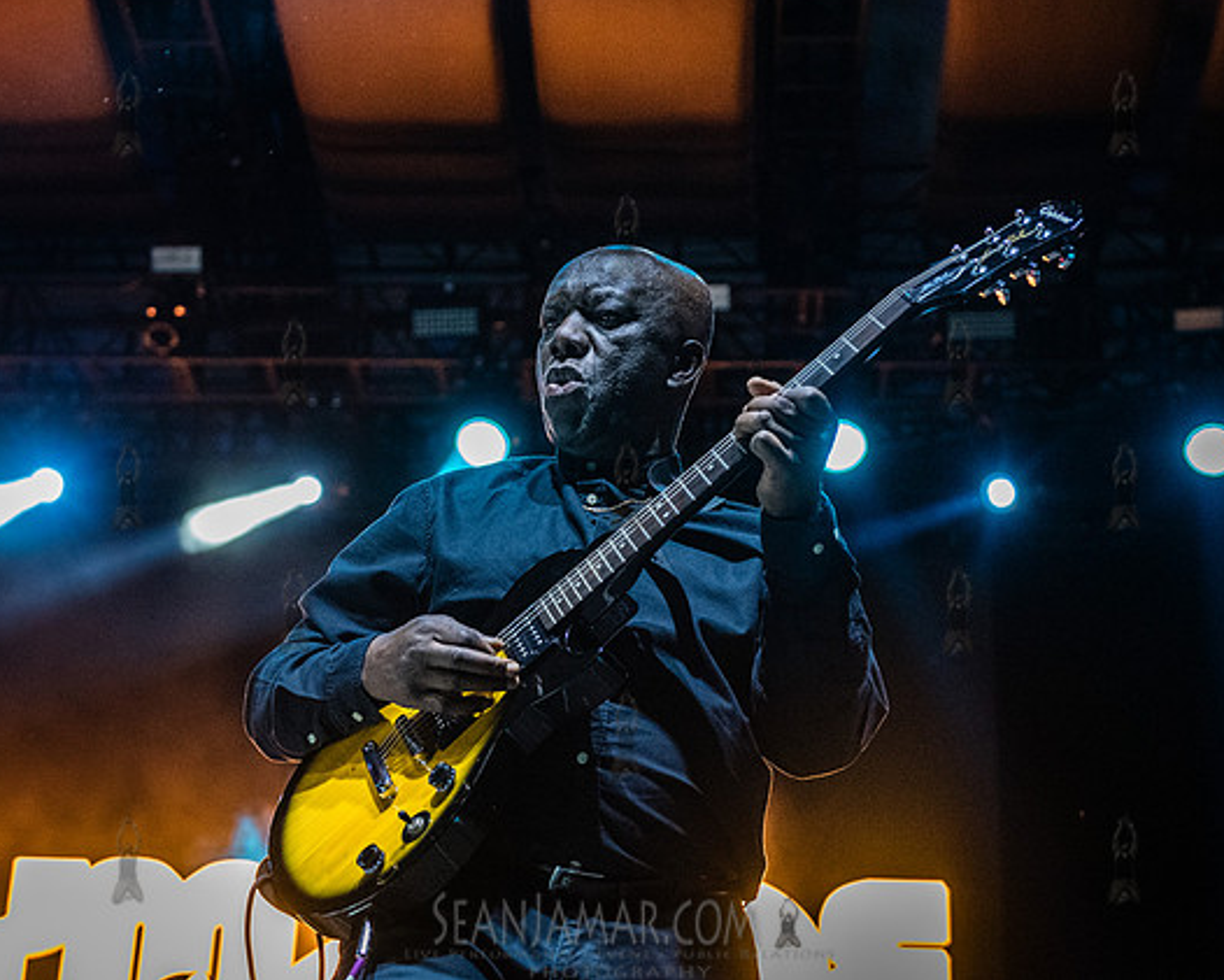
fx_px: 2572
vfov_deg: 21.6
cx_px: 542
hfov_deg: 26.7
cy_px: 431
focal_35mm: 71
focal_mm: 56
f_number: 3.5
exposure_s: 1/320
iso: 6400
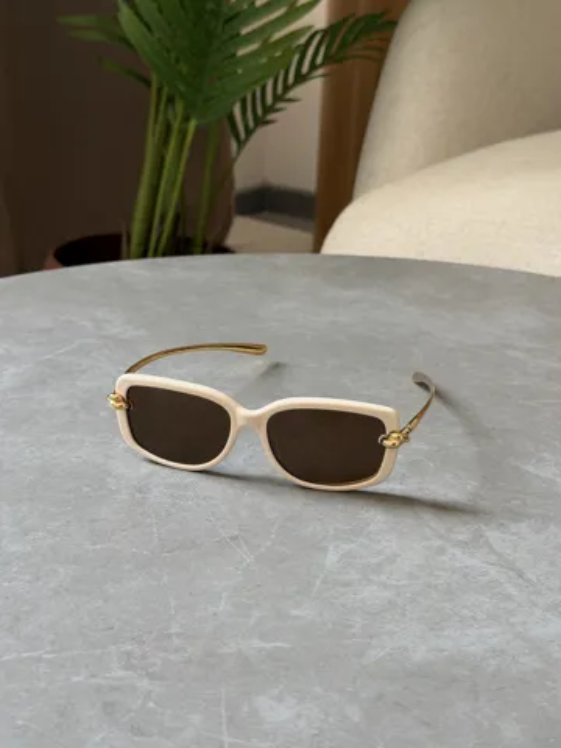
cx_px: 280
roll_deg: -1.5
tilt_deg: -22.9
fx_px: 1037
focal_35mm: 48
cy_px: 374
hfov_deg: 30.3
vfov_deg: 39.7
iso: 100
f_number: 1.78
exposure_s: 1/60
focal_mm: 6.76
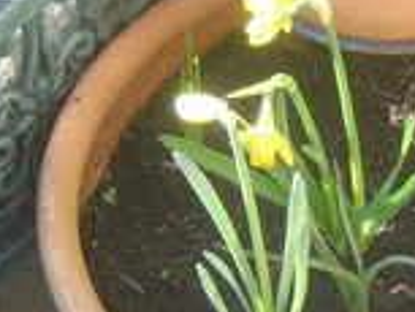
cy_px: 133
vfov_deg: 9.6
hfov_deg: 12.6
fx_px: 1860
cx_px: 369
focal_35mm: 155
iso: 50
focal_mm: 14.04
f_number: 3.5
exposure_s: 1/60
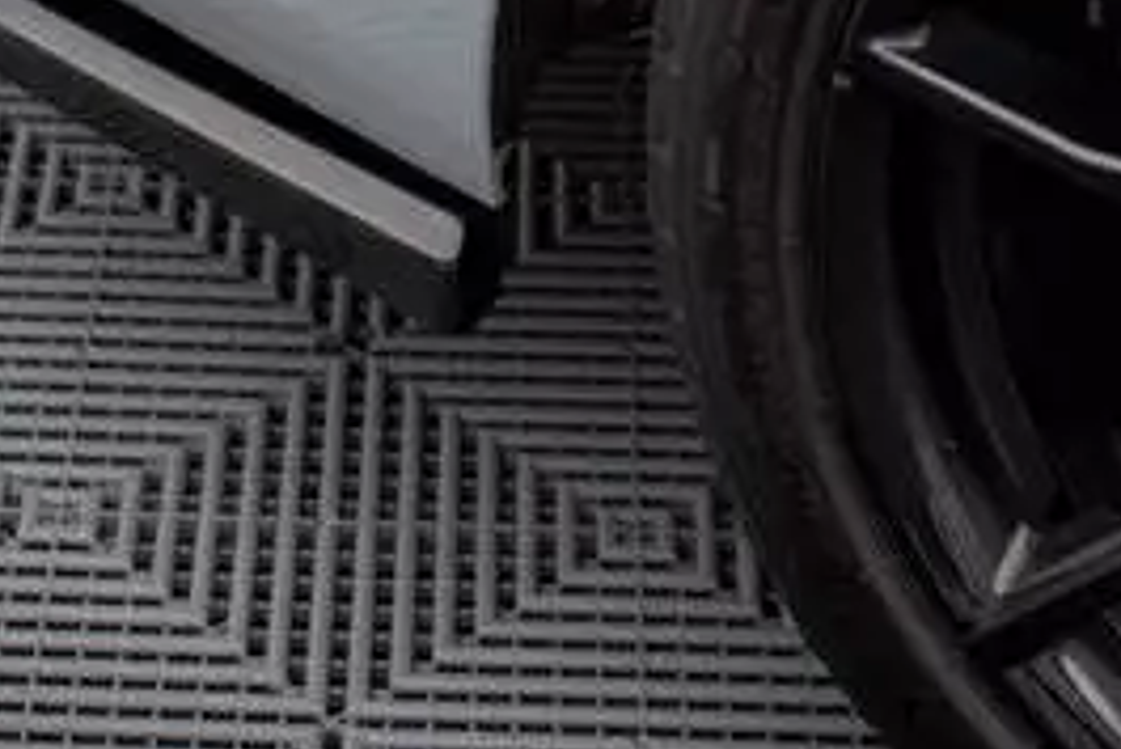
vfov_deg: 10.2
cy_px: -269
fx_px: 4112
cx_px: 207
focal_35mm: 132
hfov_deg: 15.4
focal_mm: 35
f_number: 2.5
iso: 500
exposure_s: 1/100
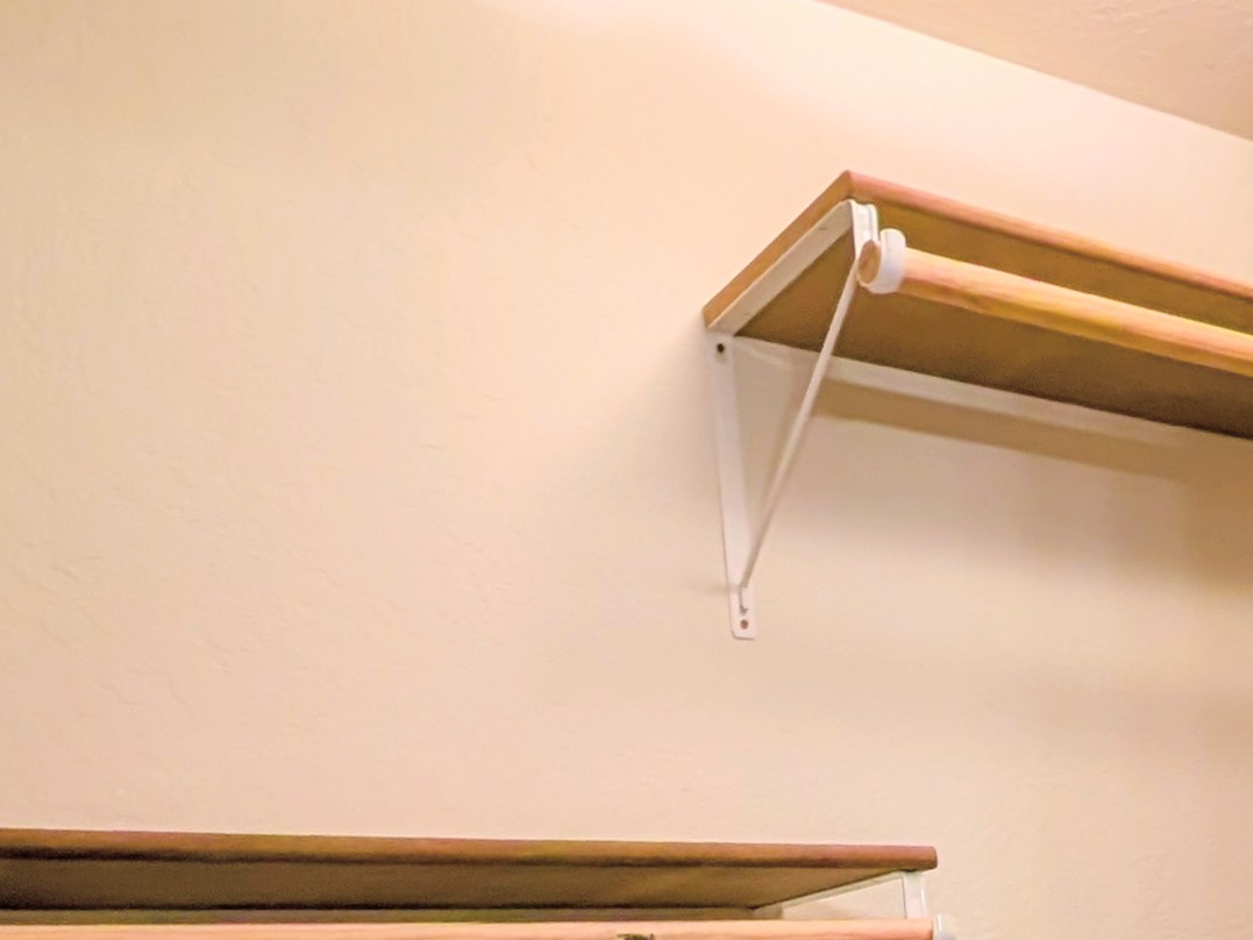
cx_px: 1044
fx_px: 1520
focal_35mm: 42
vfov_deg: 27.4
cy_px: 1289
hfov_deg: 42.3
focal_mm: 2.02
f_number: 1.7
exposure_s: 1/40
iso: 52
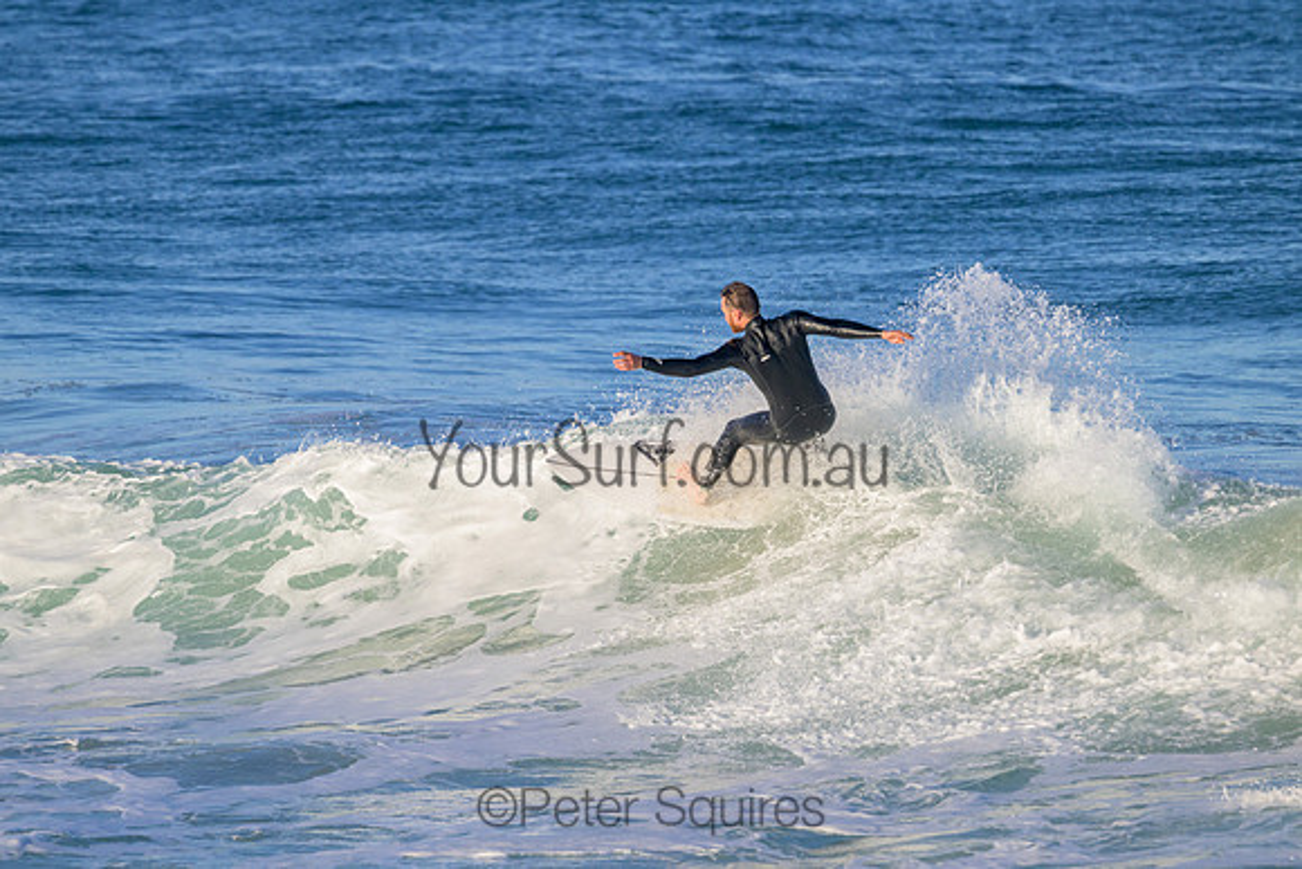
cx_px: 651
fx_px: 19172
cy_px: 434
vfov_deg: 2.6
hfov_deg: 3.9
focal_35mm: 530
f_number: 10
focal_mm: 530
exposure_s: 1/2000
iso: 1250
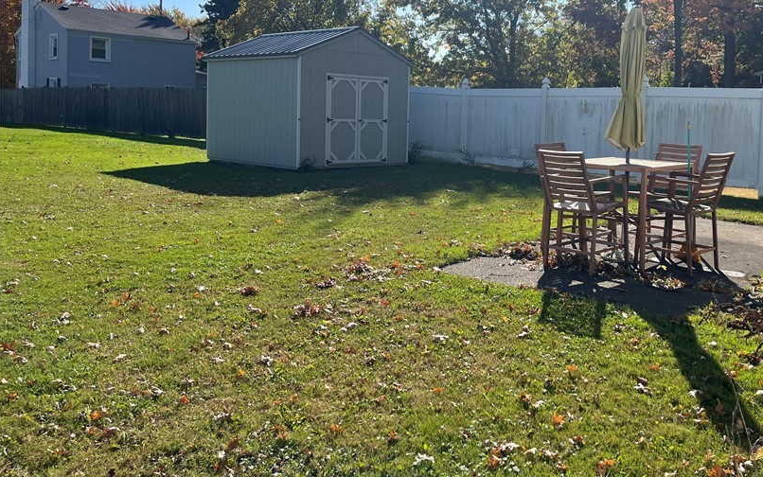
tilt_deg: -3.3
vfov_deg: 35.8
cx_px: 482
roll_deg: -1.9
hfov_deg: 54.6
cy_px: 144
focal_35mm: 35
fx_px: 728
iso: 50
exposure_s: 1/3215
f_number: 1.6
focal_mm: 5.1
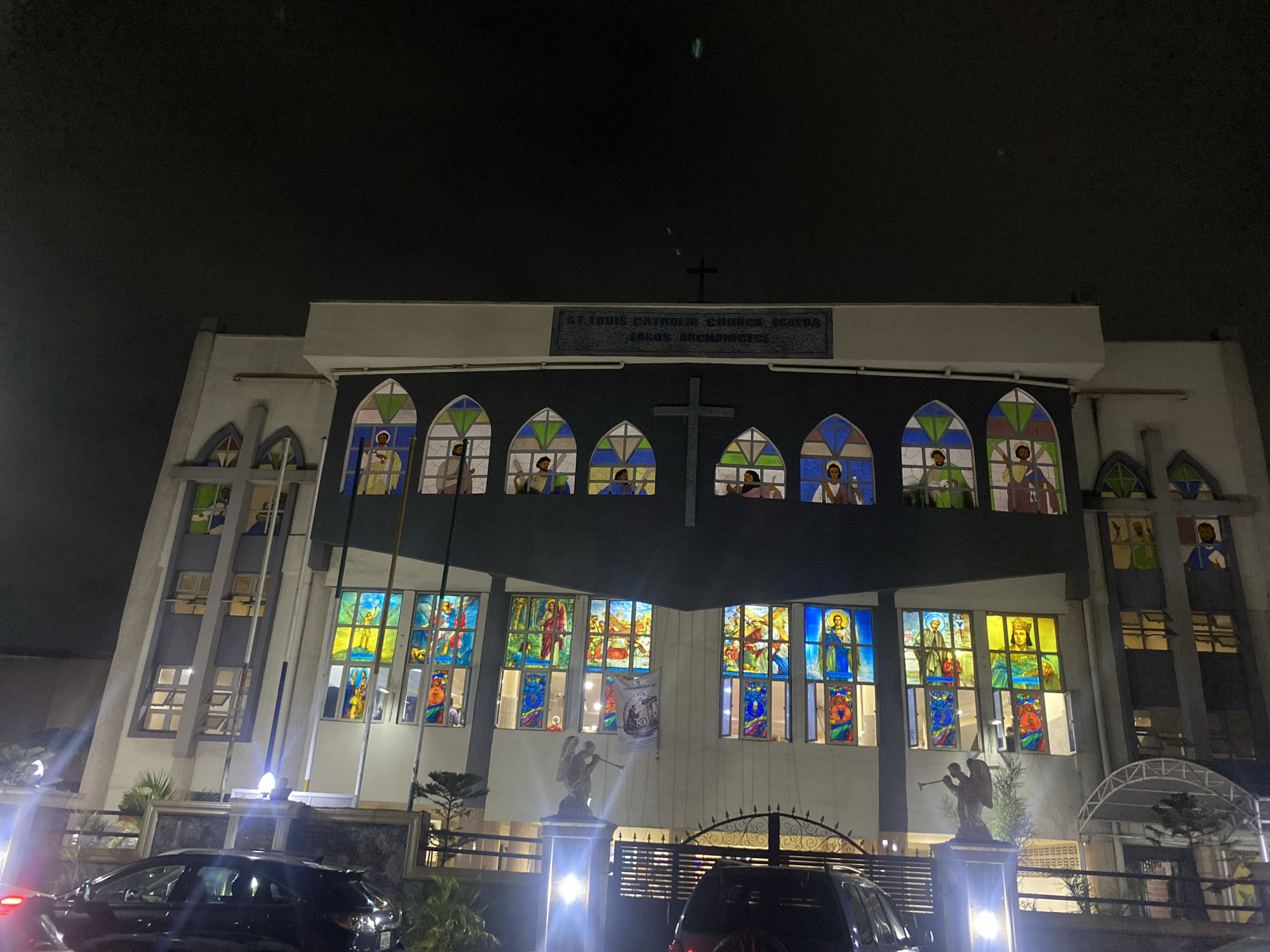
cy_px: 476
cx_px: 635
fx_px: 954
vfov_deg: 53.1
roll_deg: -2.9
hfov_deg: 67.3
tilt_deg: +22.6
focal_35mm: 26
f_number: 1.8
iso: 640
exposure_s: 1/28
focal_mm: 4.25
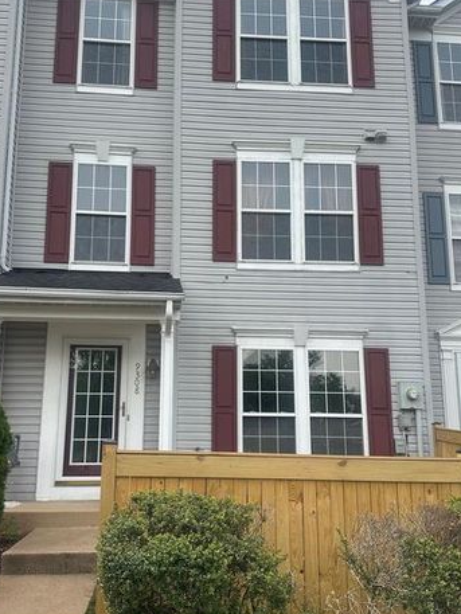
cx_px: 211
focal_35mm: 35
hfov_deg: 40.7
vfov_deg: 52.6
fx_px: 621
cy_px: 324
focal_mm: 6.86
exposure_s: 1/2660
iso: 80
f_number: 1.78
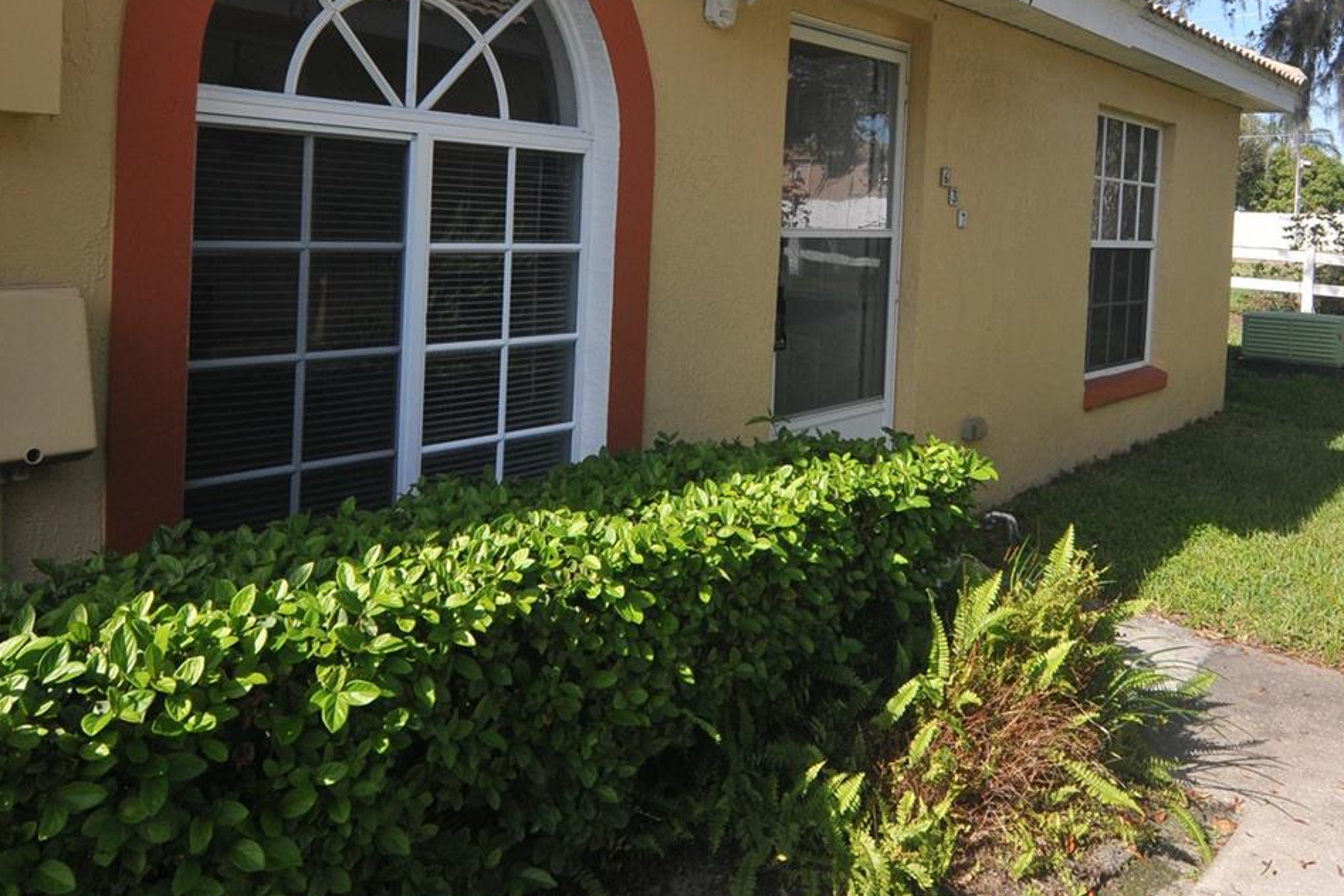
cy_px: 214
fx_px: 1039
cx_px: 742
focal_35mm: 28
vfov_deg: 44.9
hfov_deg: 65.6
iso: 400
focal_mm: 11
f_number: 10
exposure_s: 1/400
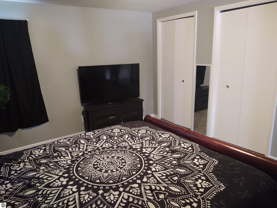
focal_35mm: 27
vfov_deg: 51.4
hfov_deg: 65.3
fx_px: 216
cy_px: 104
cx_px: 138
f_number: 1.7
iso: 731
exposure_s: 1/33
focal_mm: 4.75
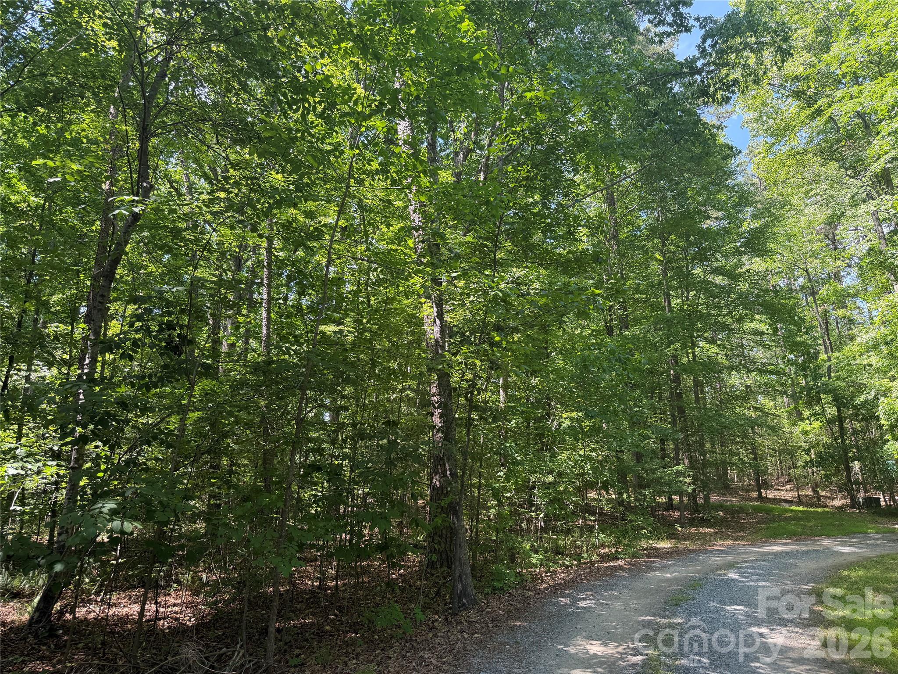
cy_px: 337
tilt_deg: +12.9
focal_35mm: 24
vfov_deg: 56.8
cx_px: 449
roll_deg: +0.6
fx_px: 623
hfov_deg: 71.6
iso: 80
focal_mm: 6.76
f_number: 1.78
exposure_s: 1/350
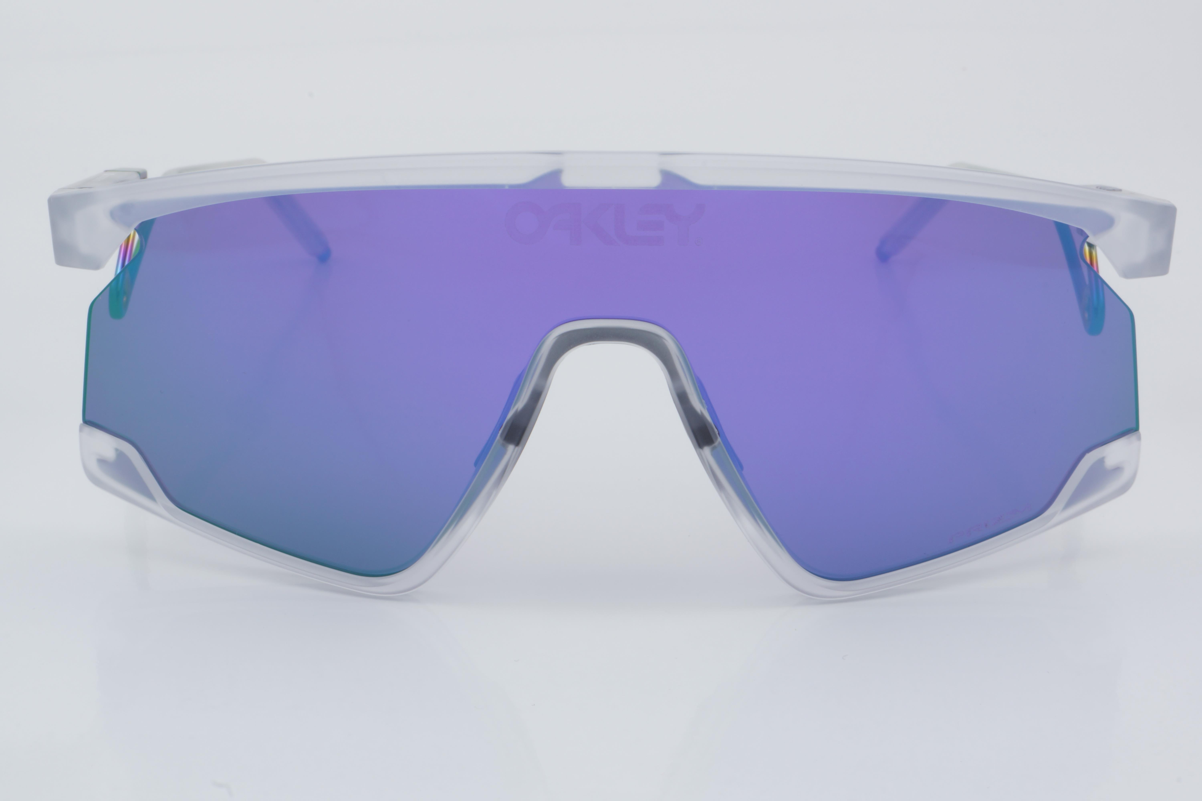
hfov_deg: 24.6
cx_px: 601
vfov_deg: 16.6
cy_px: 400
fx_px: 2754
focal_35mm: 82
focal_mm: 55
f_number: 32
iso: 100
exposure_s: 1/4
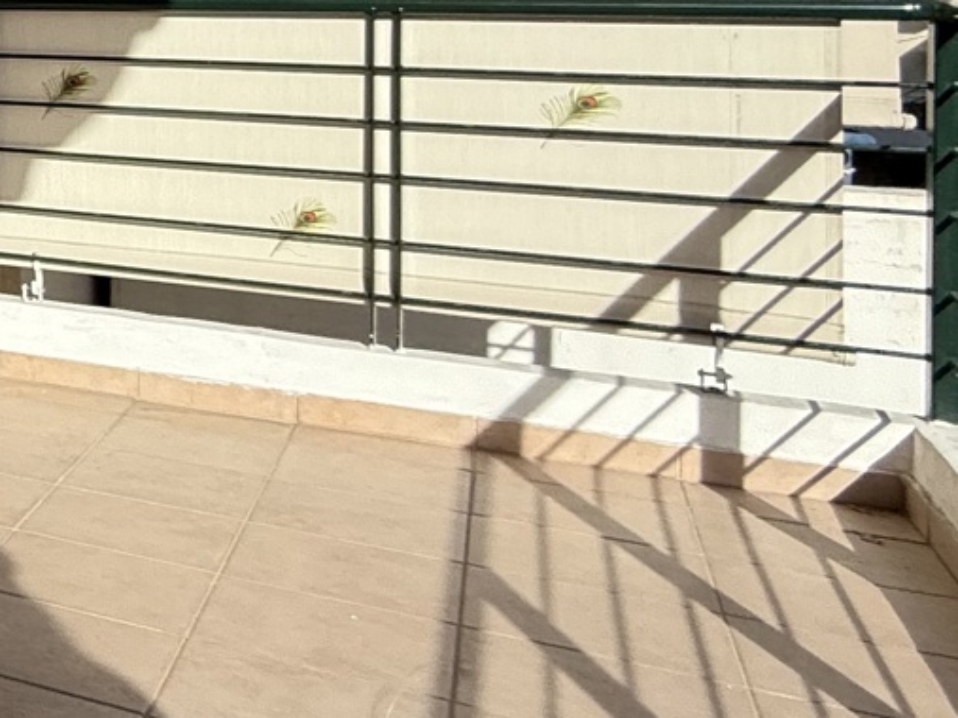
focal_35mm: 53
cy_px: 0
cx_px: -710
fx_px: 1466
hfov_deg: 22.8
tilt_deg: -0.8
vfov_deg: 26.1
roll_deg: -0.7
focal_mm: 2.22
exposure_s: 1/1698
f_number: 2.2
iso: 50
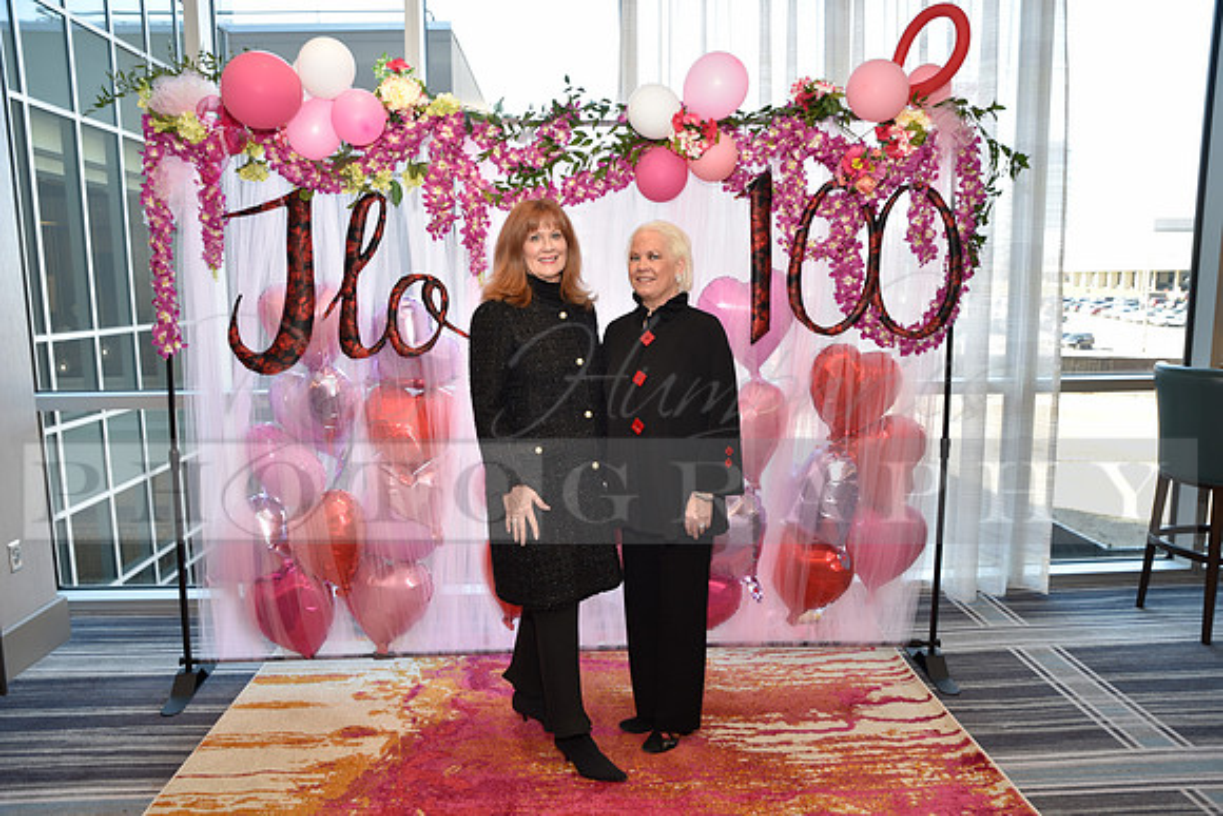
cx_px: 612
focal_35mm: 26
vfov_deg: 49.6
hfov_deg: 69.4
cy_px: 408
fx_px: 883
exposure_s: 1/60
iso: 200
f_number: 5
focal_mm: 26
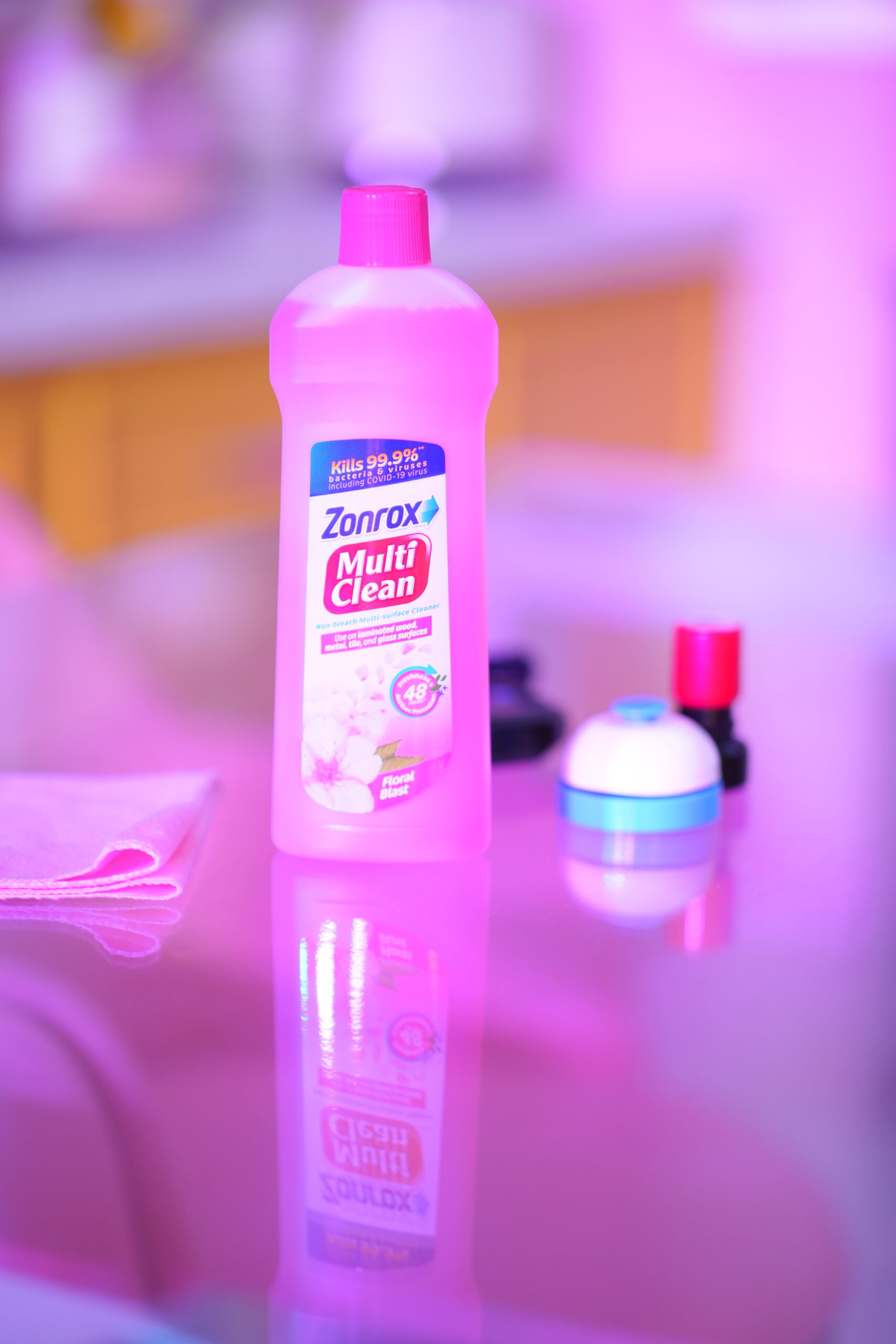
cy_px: 672
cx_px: 448
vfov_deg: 23.9
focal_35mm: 85
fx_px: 3173
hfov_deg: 16.1
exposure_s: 1/160
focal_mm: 85
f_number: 1.8
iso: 640
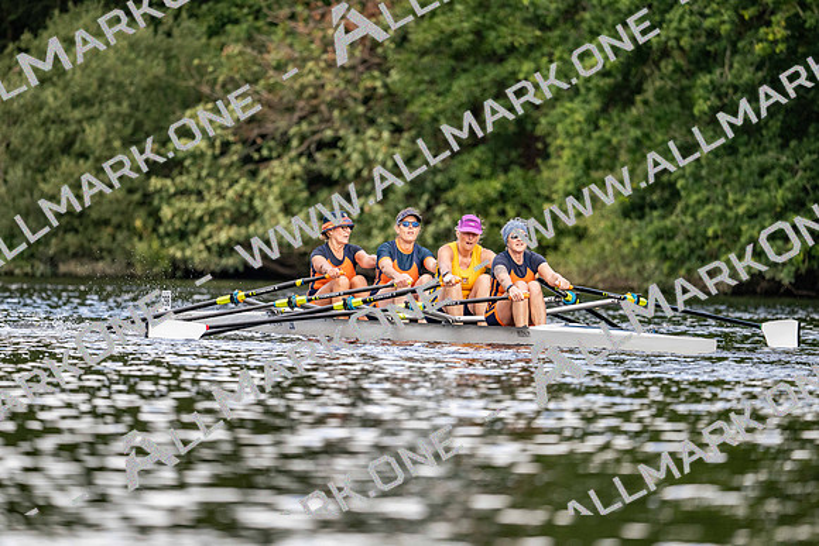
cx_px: 410
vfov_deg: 3.4
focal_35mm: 400
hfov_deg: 5.1
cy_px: 273
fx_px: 9106
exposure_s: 1/2000
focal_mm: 400
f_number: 4.5
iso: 900
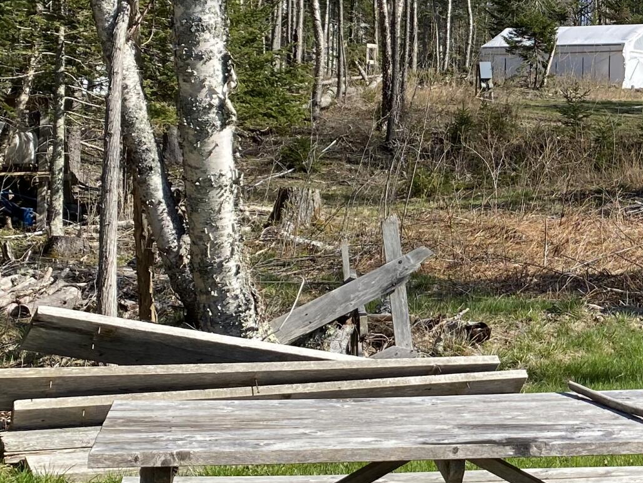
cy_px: 161
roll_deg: -2.2
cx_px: 679
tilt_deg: +1.8
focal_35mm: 76
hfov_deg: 24.2
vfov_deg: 19.3
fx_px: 1412
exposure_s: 1/1464
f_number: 1.8
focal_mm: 4.25
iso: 32
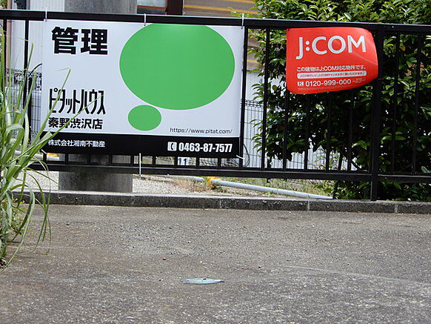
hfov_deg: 11.6
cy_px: 162
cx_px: 217
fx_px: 2118
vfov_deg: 8.7
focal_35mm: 170
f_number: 5.6
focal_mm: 29.4
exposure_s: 1/125
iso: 80
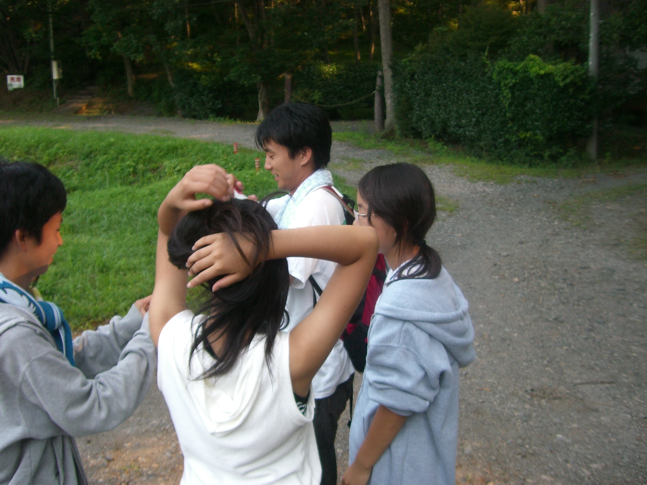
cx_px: 324
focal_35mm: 38
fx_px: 710
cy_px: 242
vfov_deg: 37.7
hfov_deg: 49.0
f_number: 2.7
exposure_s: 1/160
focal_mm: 6.2
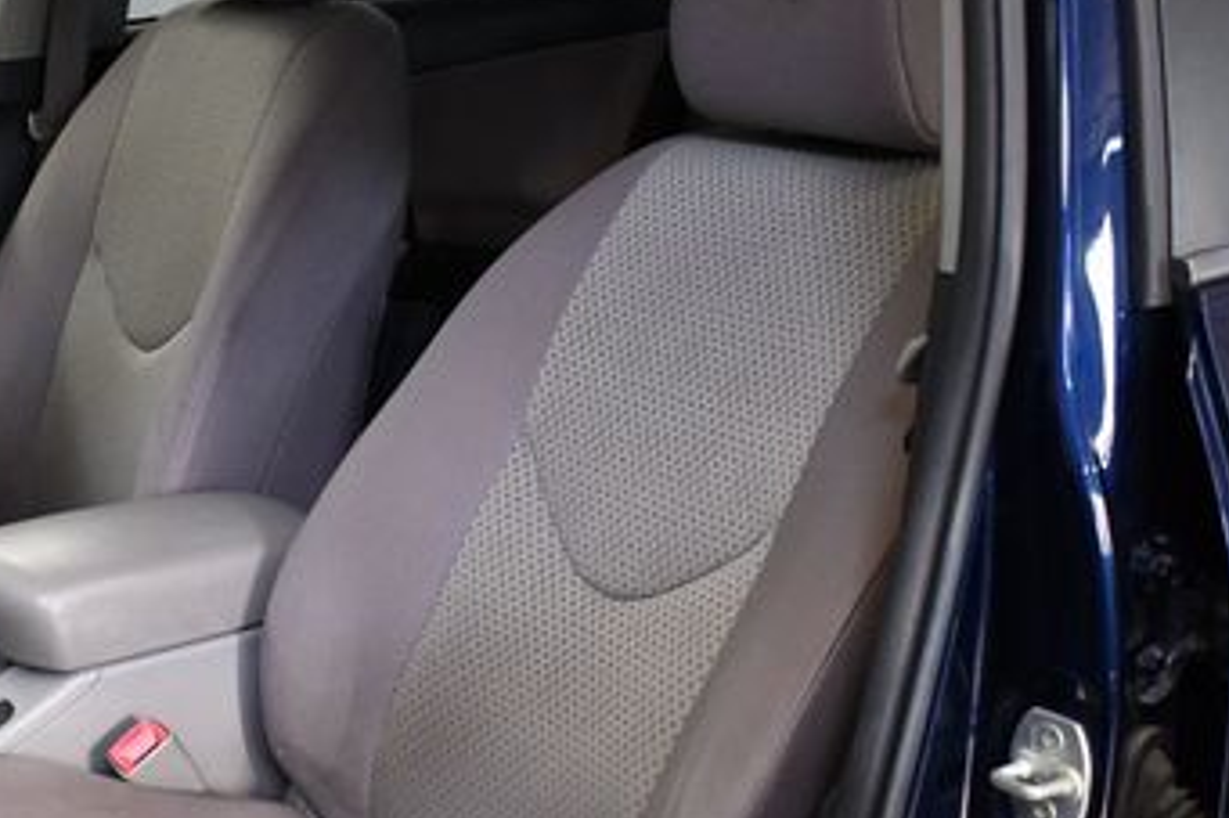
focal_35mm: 62
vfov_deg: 21.9
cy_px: 454
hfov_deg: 31.8
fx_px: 2115
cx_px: 306
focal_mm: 22
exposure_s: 1/125
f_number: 3.8
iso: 1400
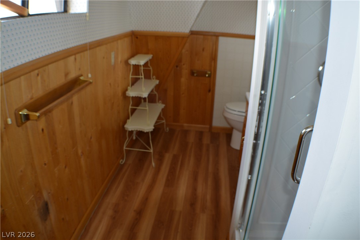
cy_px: 120
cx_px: 180
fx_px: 390
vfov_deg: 34.2
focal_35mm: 39
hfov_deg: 49.6
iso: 400
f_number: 4.2
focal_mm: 26
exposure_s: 1/60
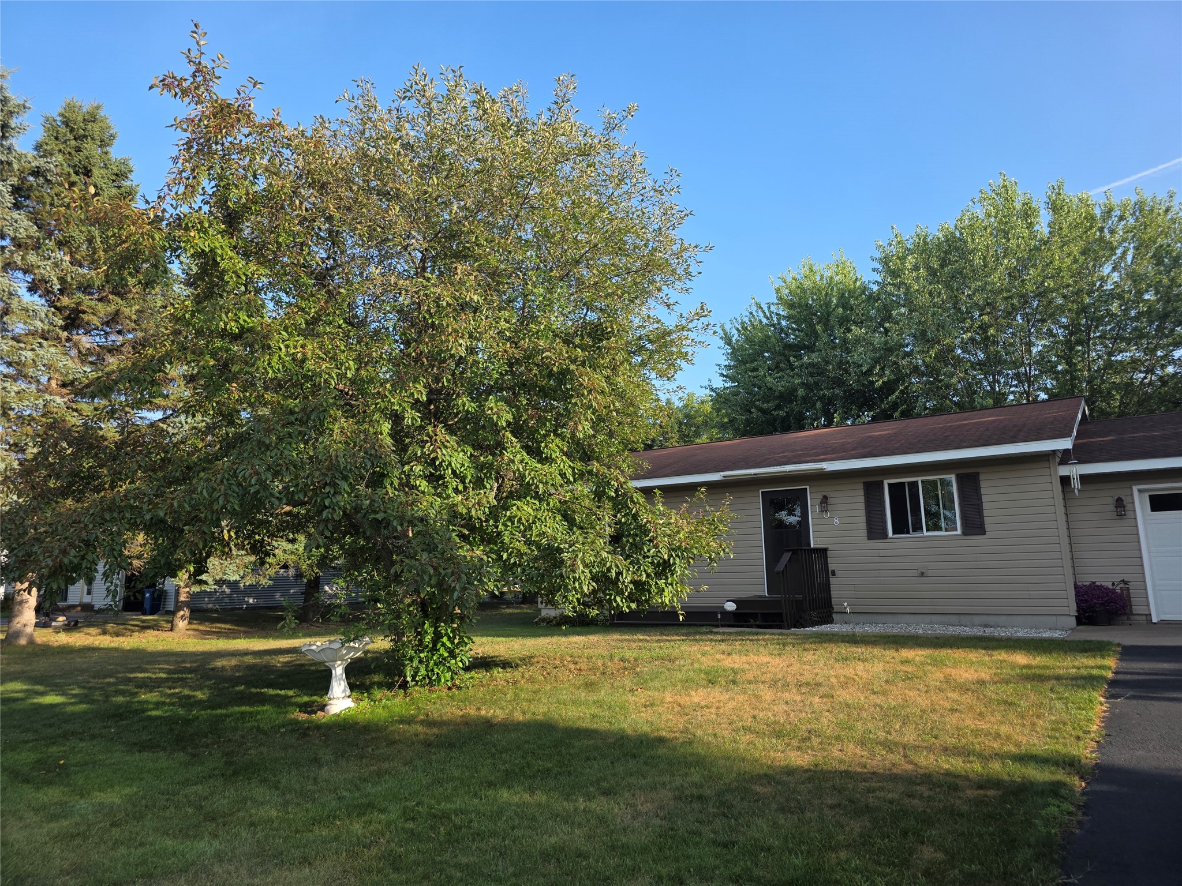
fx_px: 785
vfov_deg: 58.9
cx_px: 591
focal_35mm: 23
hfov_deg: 73.9
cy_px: 443
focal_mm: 6.3
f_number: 1.7
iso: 80
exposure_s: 1/1824
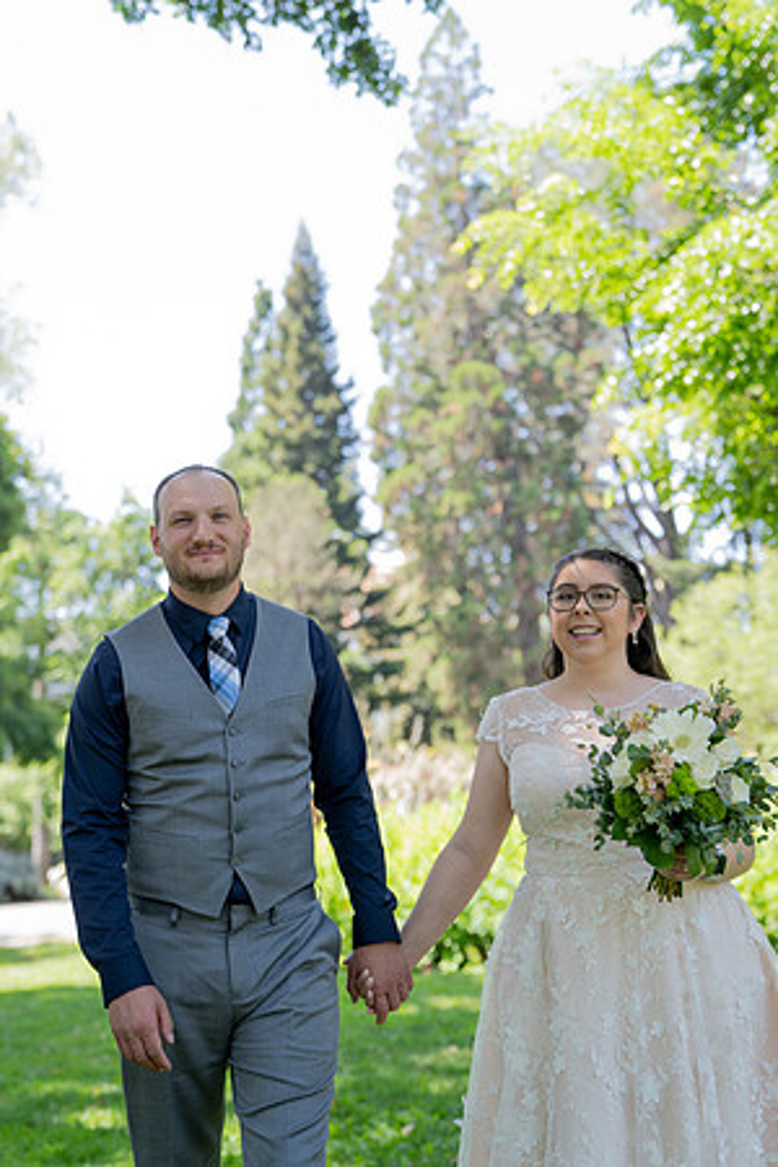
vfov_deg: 41.1
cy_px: 584
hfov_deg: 28.1
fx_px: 1556
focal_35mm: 48
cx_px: 389
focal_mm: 48
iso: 250
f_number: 2.8
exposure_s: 1/320
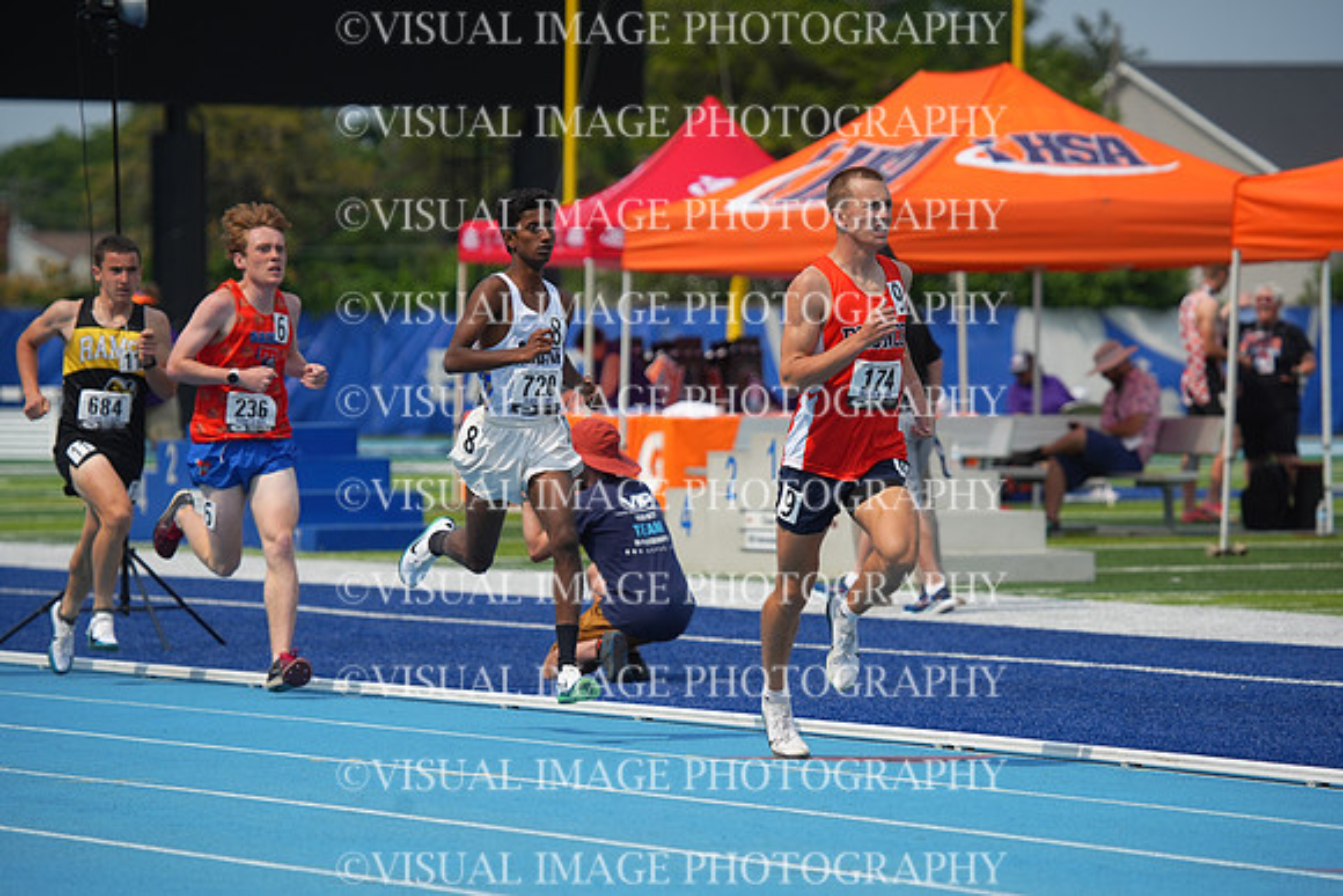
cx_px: 672
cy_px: 448
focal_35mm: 250
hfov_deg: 8.2
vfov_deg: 5.5
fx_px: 9328
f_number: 5.6
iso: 400
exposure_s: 1/2500
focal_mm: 250
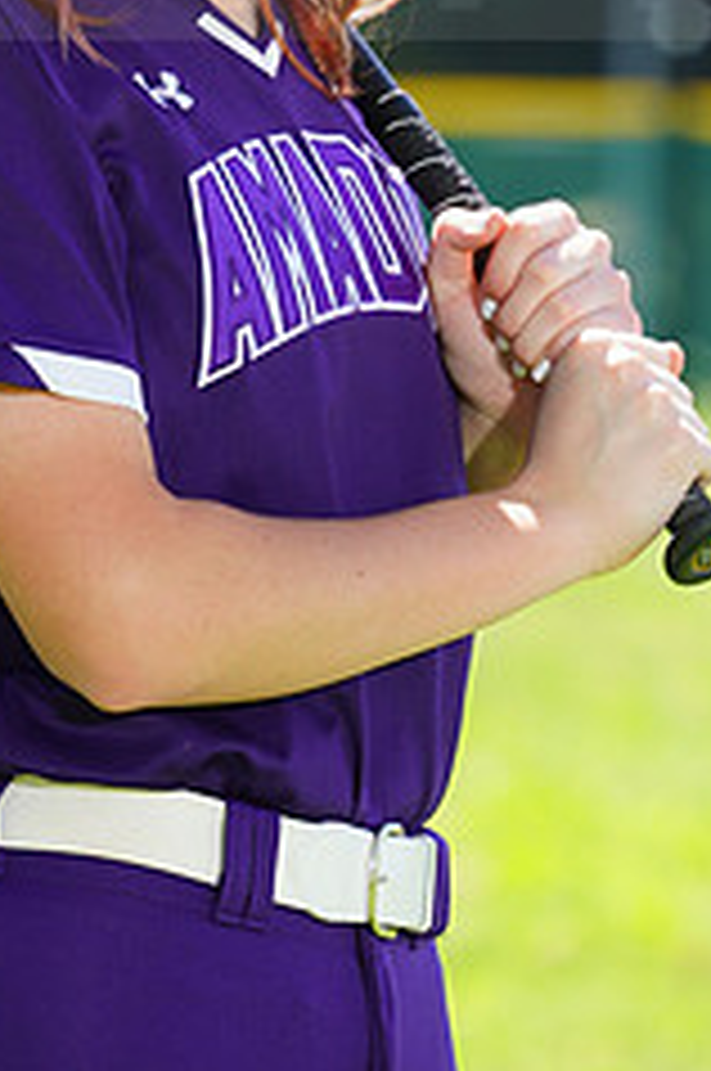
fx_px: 21510
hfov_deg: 1.9
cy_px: -104
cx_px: 117
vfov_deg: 2.8
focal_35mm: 724
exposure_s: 1/125
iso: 200
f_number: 10
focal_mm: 297
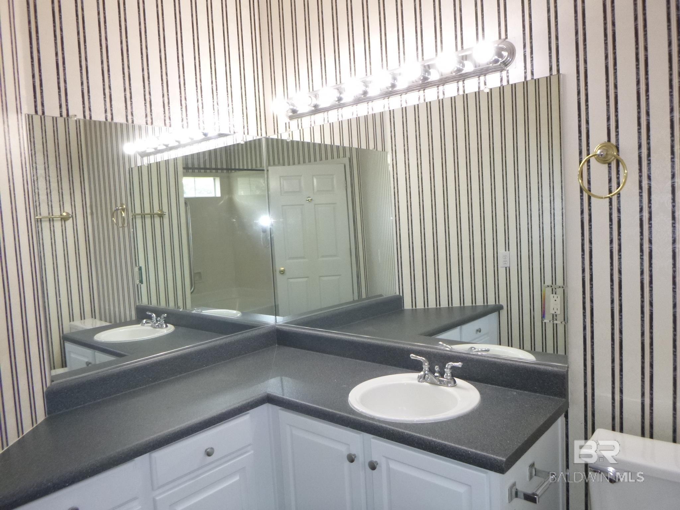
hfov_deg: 69.4
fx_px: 491
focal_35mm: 25
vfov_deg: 54.9
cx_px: 340
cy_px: 255
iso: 320
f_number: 3.9
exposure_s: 1/60
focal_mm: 4.5
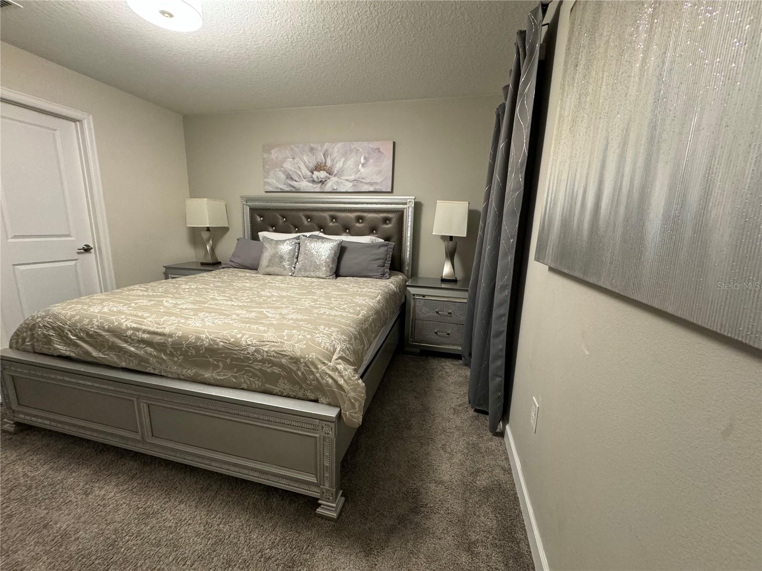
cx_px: 381
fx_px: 308
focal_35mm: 14
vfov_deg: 85.7
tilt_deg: -11.8
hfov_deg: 102.1
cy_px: 286
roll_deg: -1.8
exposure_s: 1/60
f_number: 2.2
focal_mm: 2.22
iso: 640
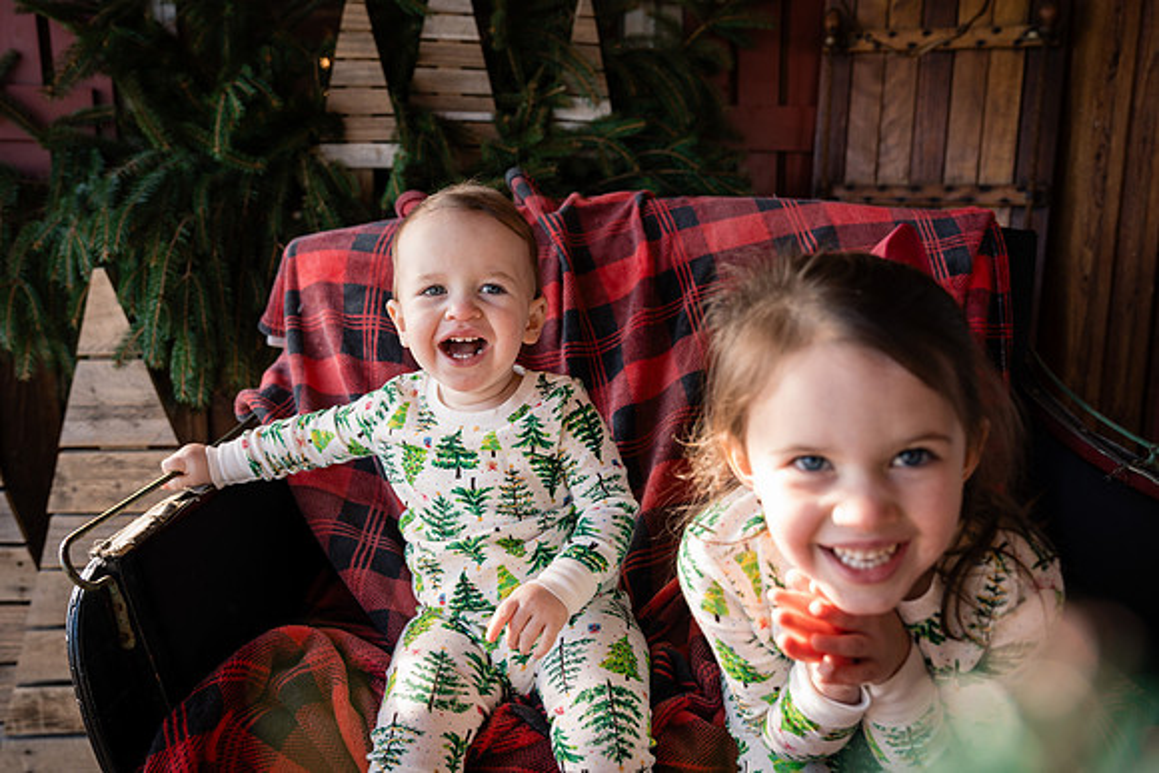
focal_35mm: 32
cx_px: 580
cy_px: 386
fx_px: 1030
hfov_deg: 58.7
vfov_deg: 41.1
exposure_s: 1/250
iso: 400
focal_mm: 32
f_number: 4
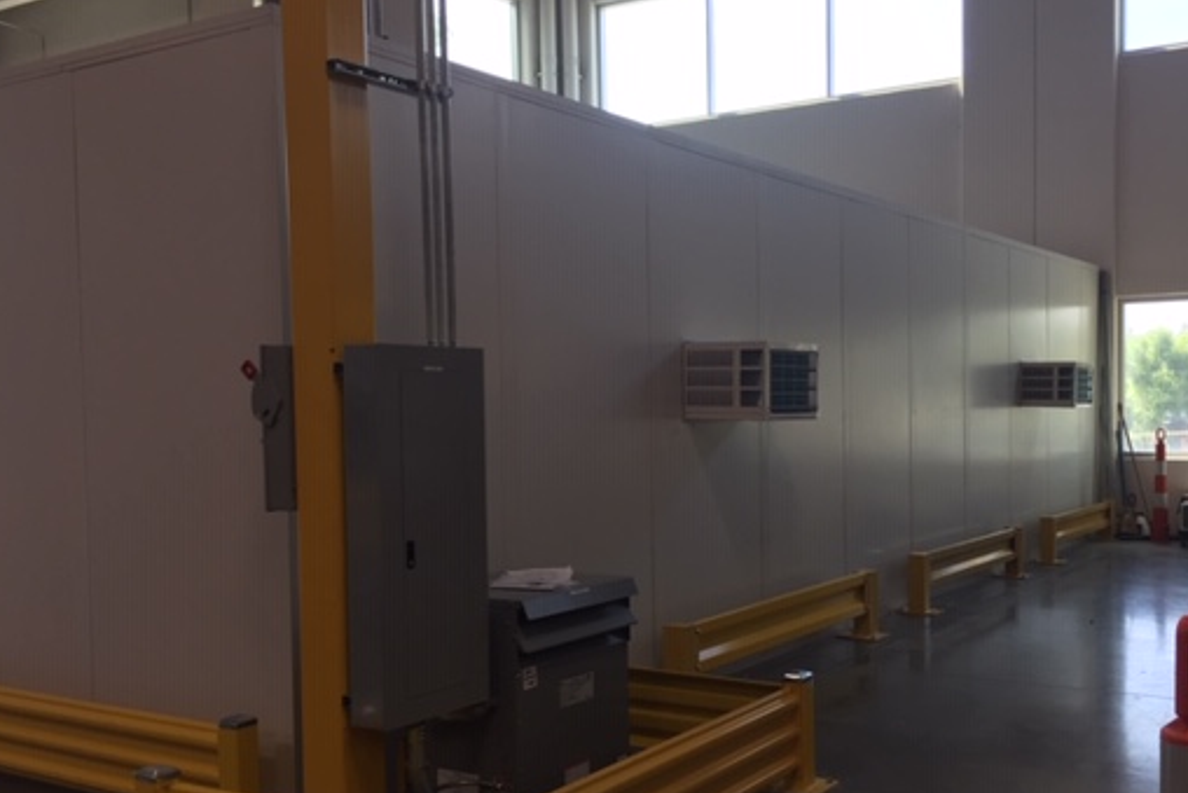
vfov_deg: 35.0
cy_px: 466
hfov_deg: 50.3
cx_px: 718
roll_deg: -0.4
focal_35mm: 38
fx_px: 1254
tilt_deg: -0.9
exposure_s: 1/60
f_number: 2.2
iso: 32
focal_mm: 4.15
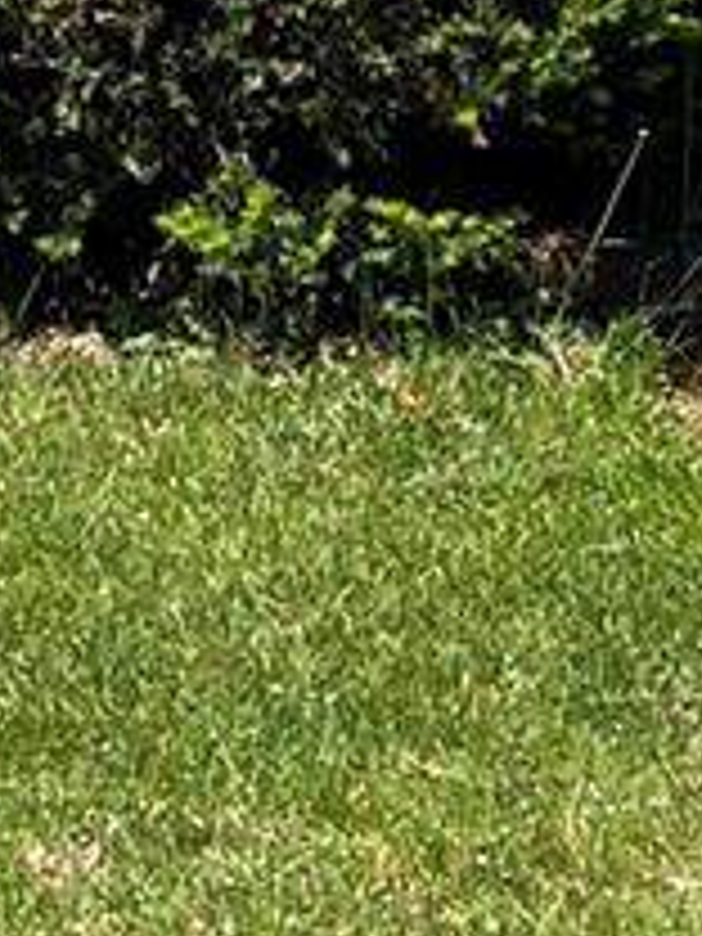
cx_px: -346
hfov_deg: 7.6
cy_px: -716
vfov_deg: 9.8
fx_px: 5192
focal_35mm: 192
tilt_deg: +0.5
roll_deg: -1.4
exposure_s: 1/2513
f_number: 1.6
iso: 50
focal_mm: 5.1
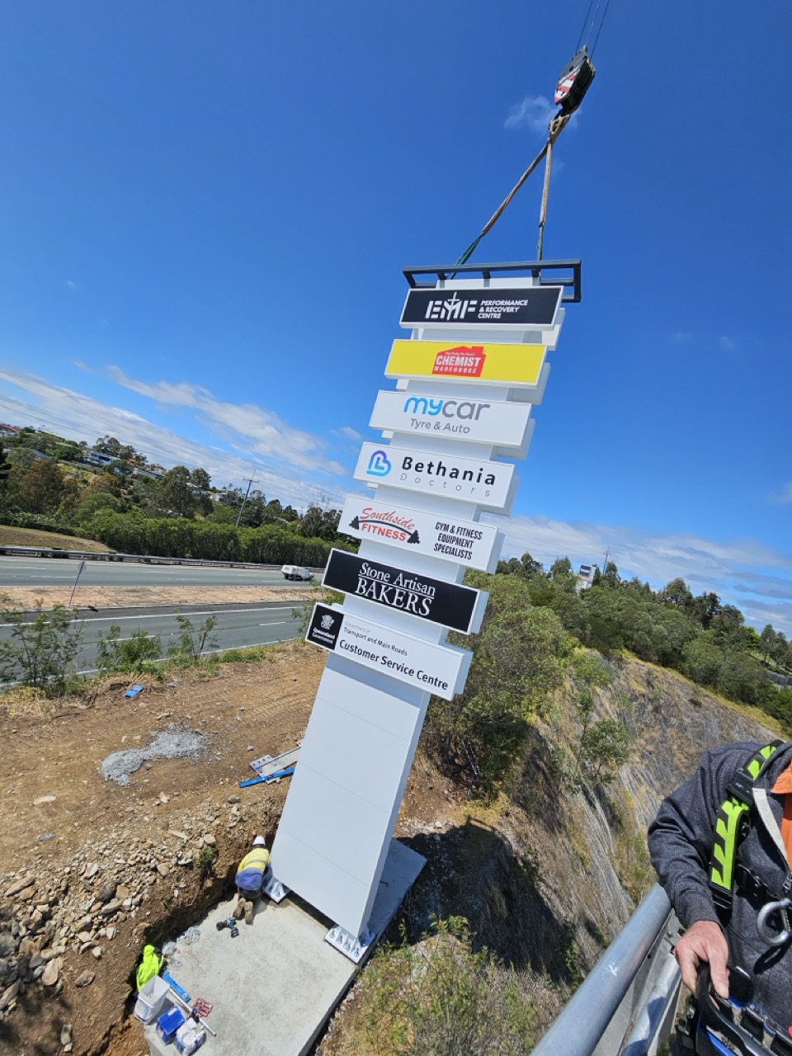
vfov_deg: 106.2
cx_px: 396
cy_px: 528
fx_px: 397
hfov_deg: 89.9
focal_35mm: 13
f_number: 2.2
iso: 50
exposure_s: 1/4505
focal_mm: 2.2
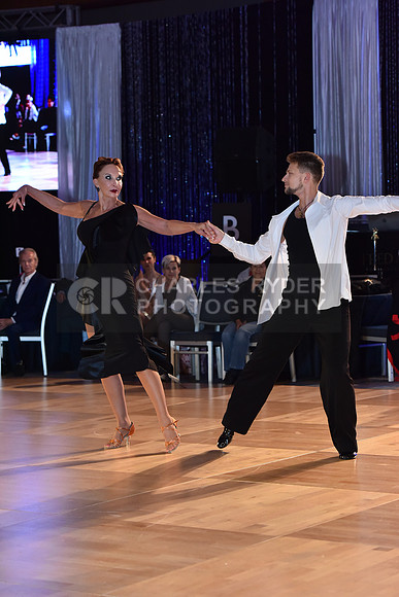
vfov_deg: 21.5
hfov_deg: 14.4
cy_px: 298
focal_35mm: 95
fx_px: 1578
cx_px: 200
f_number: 4.5
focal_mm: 95
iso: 2000
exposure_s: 1/320
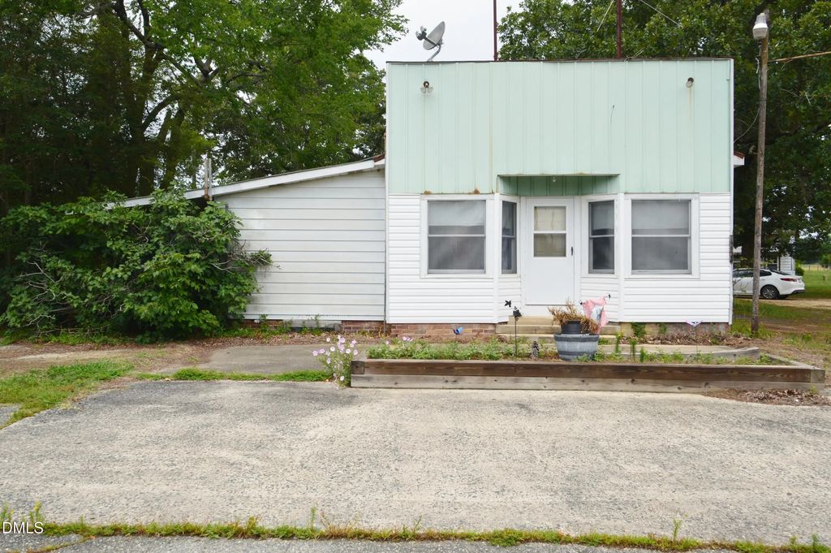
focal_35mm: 27
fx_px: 623
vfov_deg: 47.9
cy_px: 276
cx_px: 416
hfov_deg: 67.4
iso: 100
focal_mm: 18
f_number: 9
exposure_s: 1/160
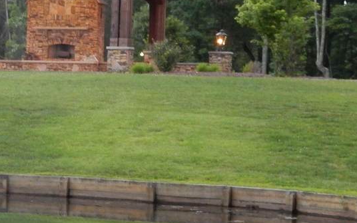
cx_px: -34
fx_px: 1479
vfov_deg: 8.6
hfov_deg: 13.5
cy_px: 188
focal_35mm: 152
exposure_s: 1/13
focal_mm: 10.7
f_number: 4.5
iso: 400
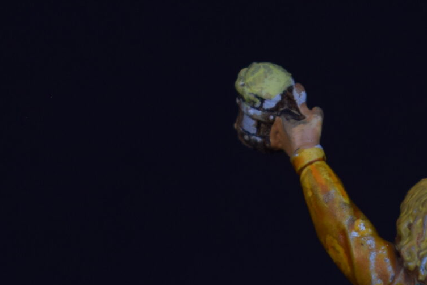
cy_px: 383
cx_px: 443
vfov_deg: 5.6
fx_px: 2907
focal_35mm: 245
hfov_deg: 8.3
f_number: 5.3
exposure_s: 1/30
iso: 400
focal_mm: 48
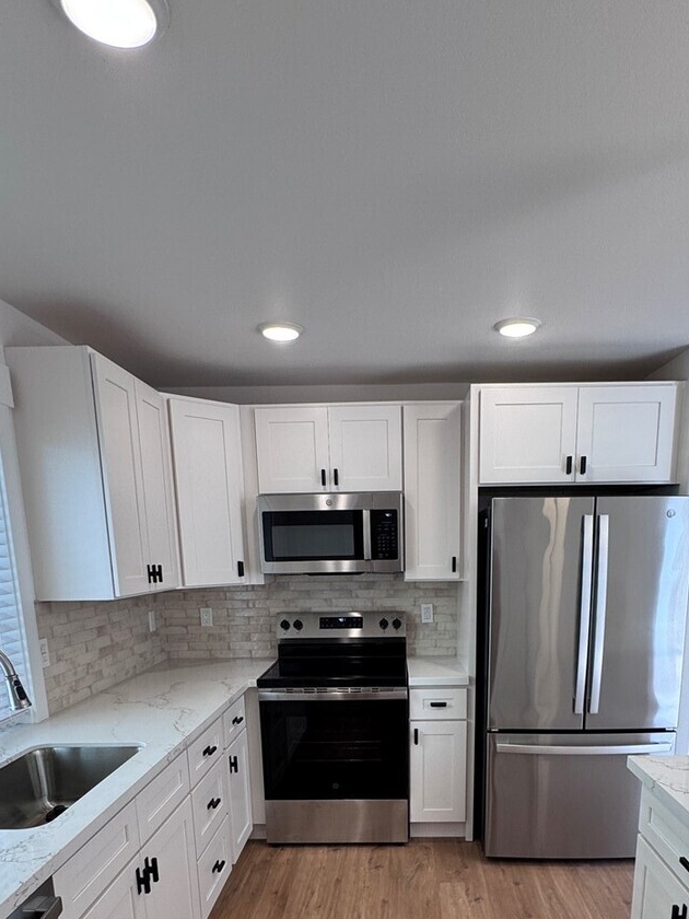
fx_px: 637
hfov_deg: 56.6
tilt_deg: -11.0
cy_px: 684
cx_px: 394
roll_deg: +0.8
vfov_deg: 67.3
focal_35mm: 24
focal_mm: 2.22
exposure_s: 1/120
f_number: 2.2
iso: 100
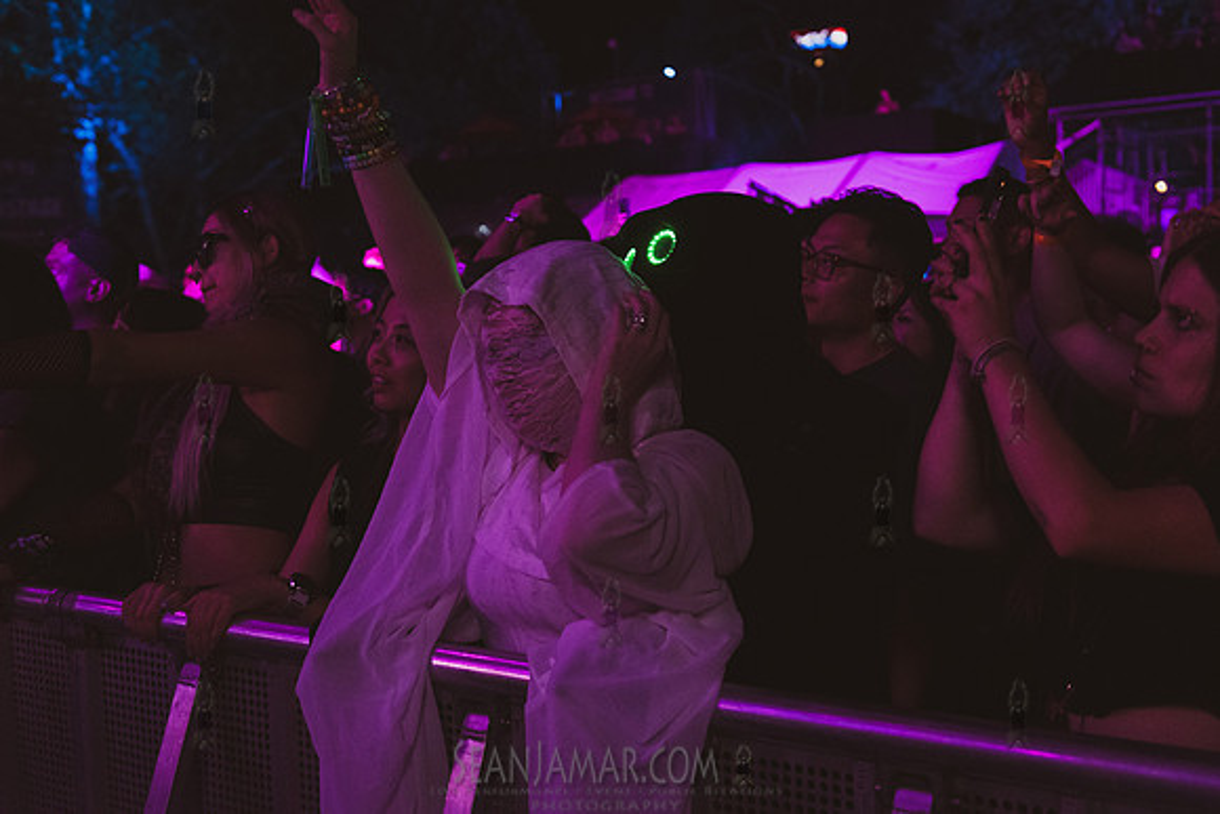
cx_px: 610
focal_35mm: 42
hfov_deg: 46.4
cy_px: 407
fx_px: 1424
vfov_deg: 31.9
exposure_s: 1/200
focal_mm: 42
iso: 6400
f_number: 3.2
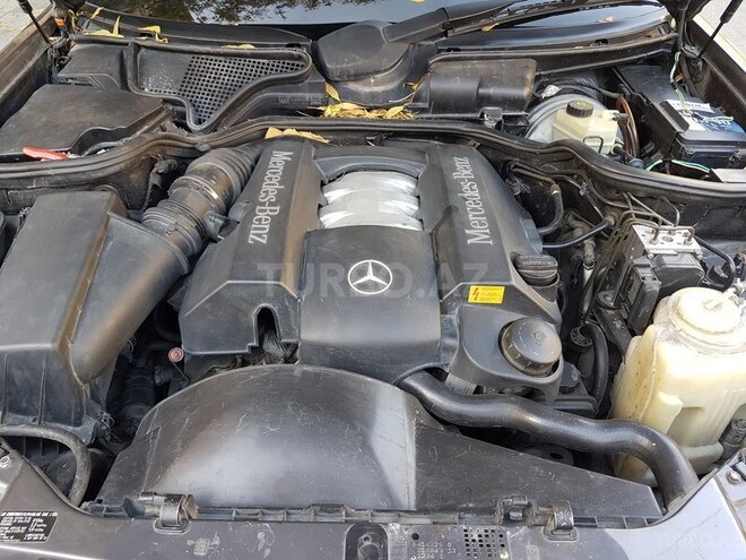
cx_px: 373
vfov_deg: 53.1
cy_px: 280
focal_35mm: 26
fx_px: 560
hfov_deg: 67.3
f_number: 1.7
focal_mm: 4.2
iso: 64
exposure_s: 1/50
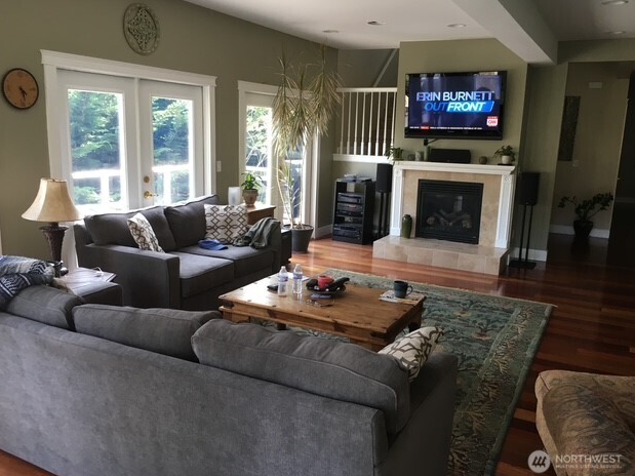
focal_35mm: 30
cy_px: 238
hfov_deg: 60.0
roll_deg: -0.7
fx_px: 550
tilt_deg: -11.6
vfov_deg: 46.8
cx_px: 321
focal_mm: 4.15
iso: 40
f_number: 2.2
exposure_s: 1/33
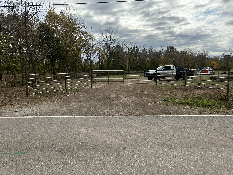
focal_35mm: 24
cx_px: 116
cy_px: 88
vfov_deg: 56.8
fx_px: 162
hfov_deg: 71.6
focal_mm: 6.86
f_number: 1.78
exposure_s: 1/4348
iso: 80
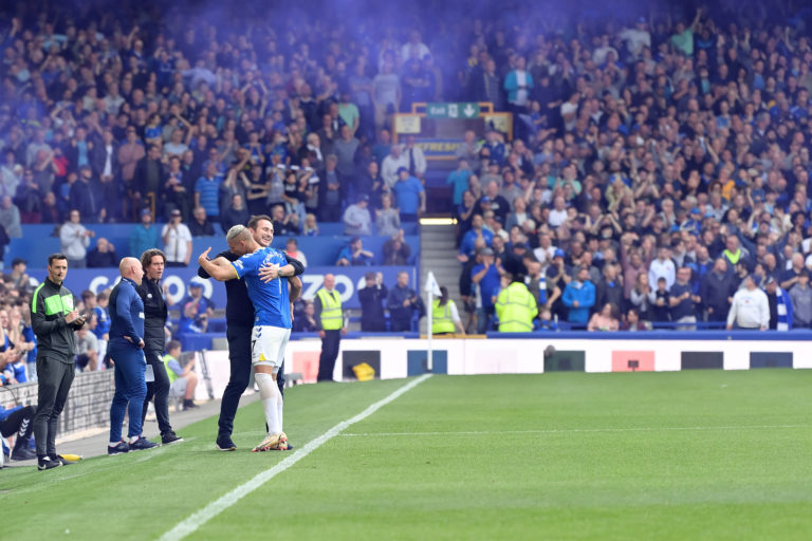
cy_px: 270
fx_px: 4511
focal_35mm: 200
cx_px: 406
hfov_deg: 10.3
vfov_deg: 6.9
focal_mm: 200
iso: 800
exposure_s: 1/1250
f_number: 3.5
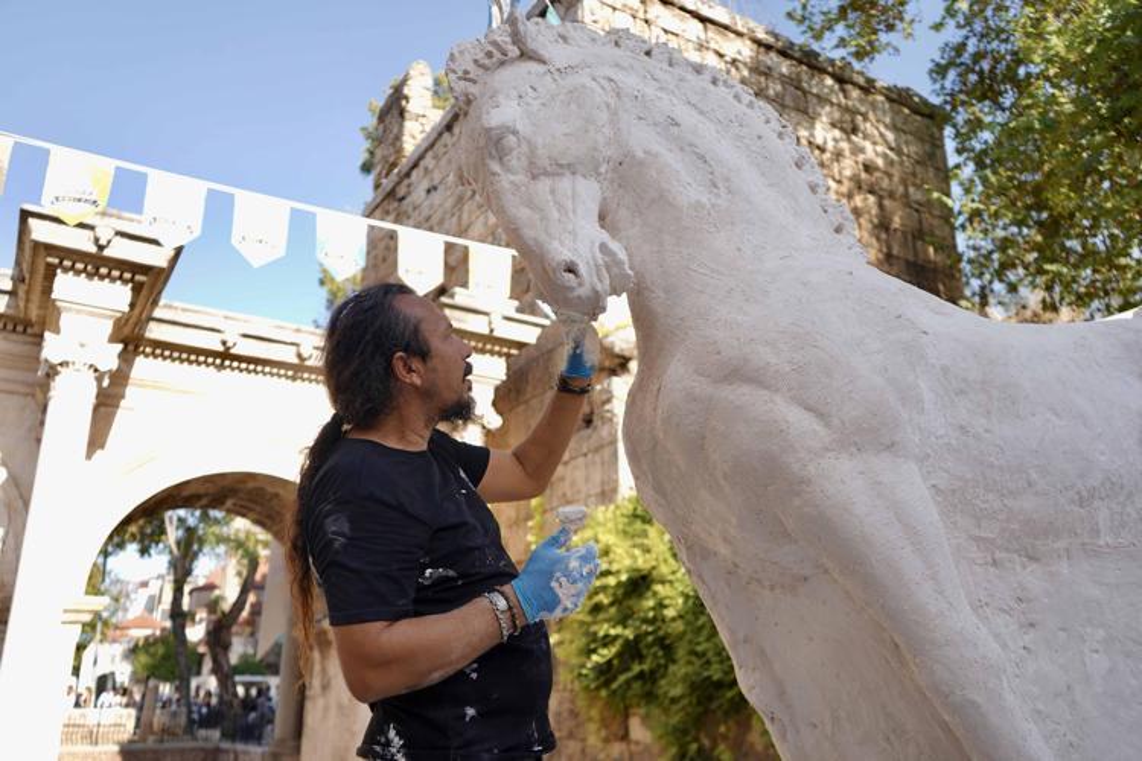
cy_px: 380
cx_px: 571
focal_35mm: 28
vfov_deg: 46.4
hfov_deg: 65.5
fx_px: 888
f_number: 3.5
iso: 80
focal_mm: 28
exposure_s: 1/320
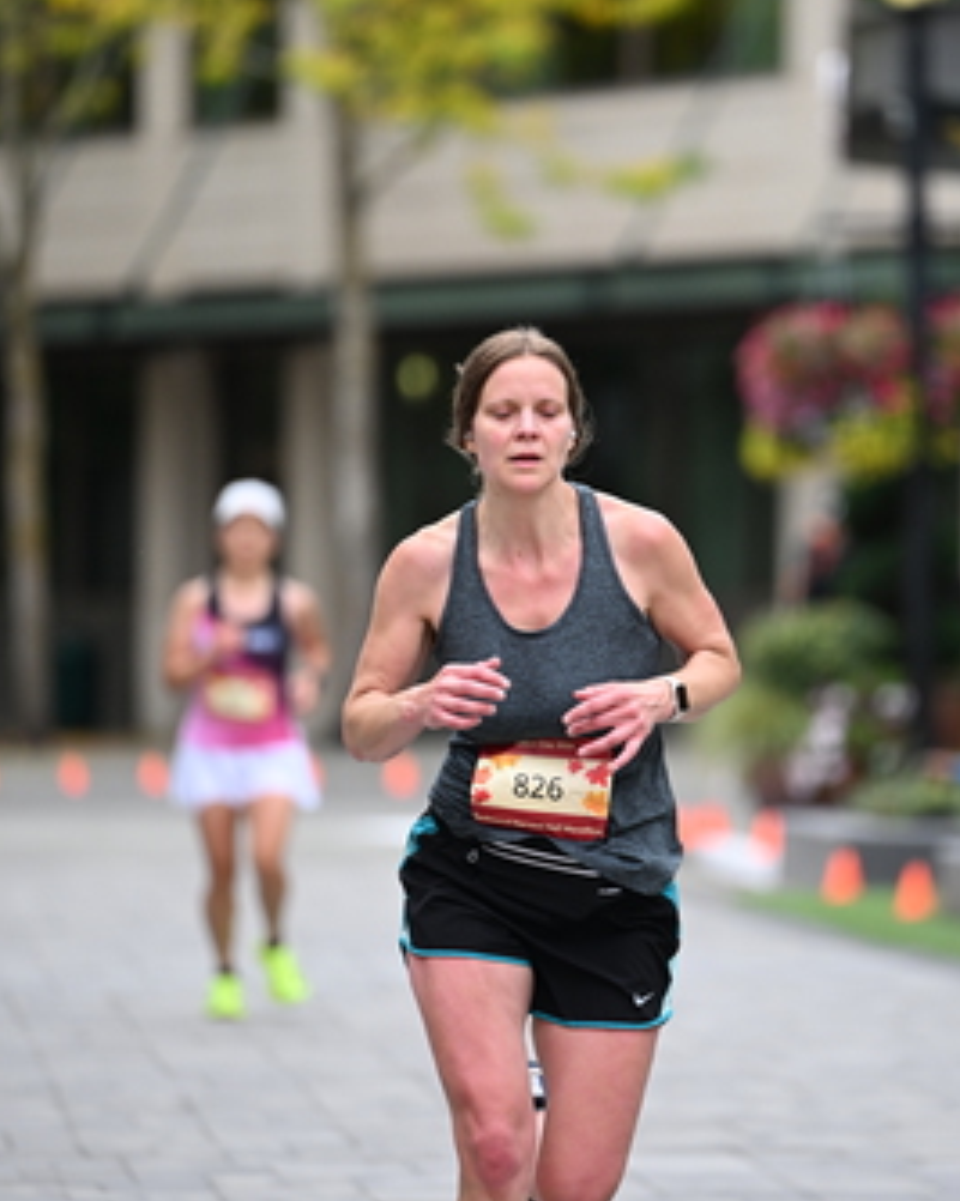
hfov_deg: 5.0
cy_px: 554
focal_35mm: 309
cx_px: 570
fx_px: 10979
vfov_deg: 6.3
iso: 640
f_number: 2.8
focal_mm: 200
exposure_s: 1/2000
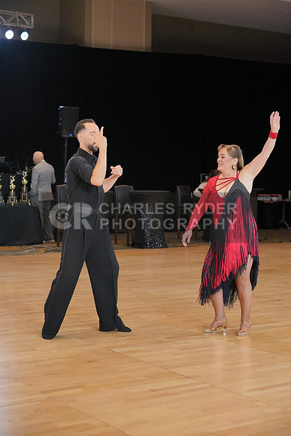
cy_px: 218
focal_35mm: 66
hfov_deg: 20.6
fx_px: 800
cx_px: 146
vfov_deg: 30.5
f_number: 3.5
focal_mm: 66
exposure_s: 1/500
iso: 3200
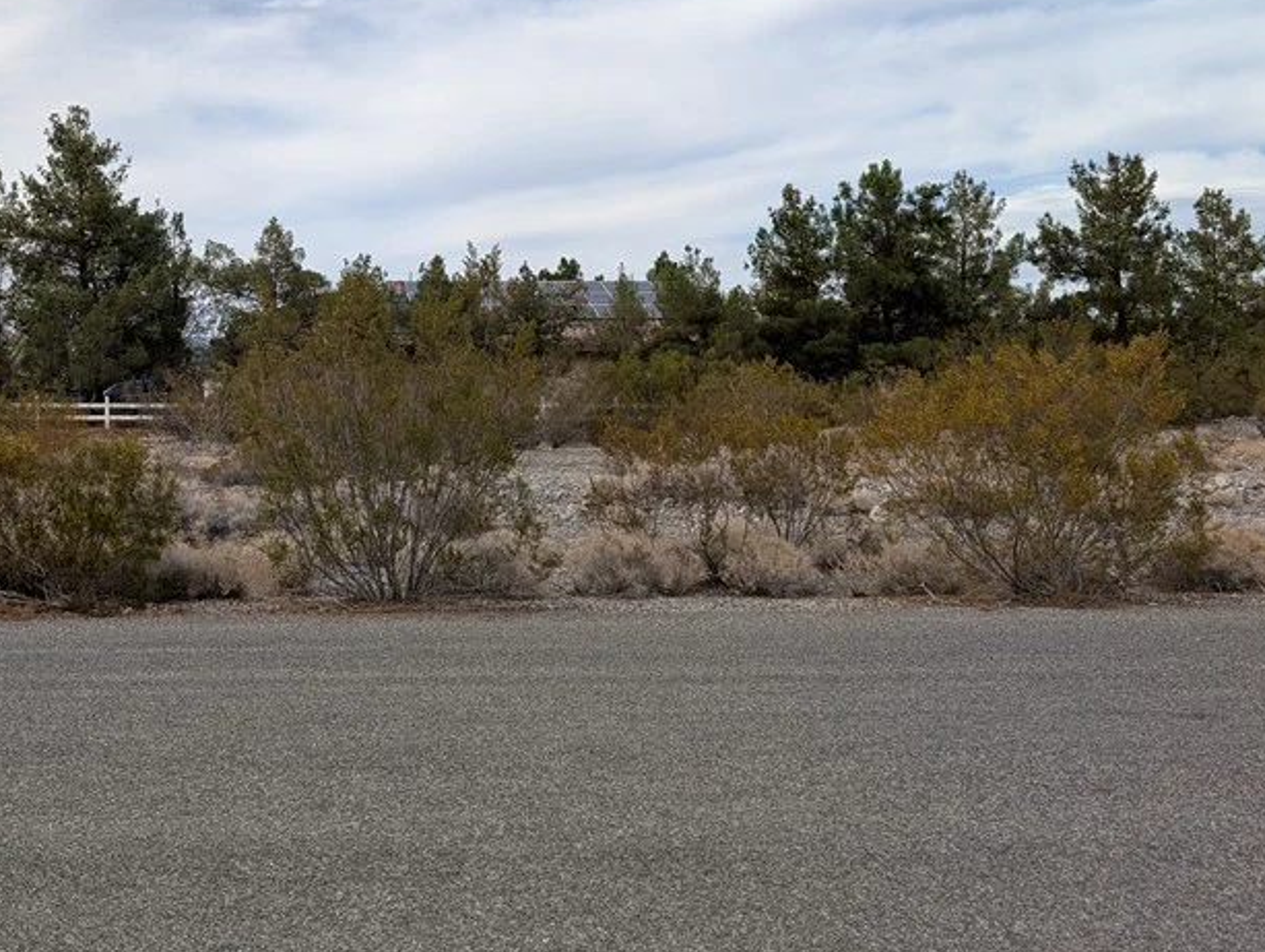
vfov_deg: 35.9
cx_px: 315
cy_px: 399
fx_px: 1463
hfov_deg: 45.1
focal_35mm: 40
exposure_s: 1/974
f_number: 1.68
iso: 22
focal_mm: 6.9
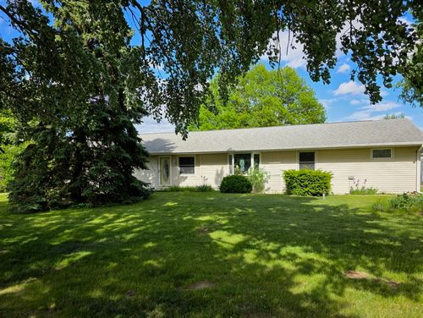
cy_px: 159
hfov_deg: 73.9
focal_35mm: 23
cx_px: 212
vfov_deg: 59.0
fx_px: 281
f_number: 1.7
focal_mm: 6.3
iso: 80
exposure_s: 1/3203
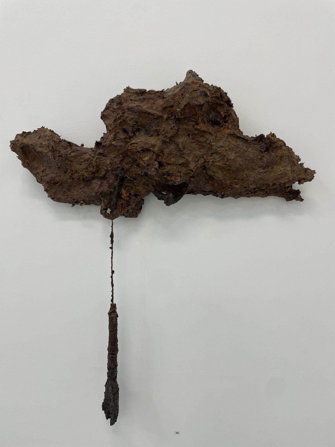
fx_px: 335
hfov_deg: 53.1
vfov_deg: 67.3
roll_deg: -0.1
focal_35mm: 26
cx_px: 168
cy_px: 224
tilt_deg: -3.3
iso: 50
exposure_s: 1/100
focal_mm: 4.2
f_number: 1.6
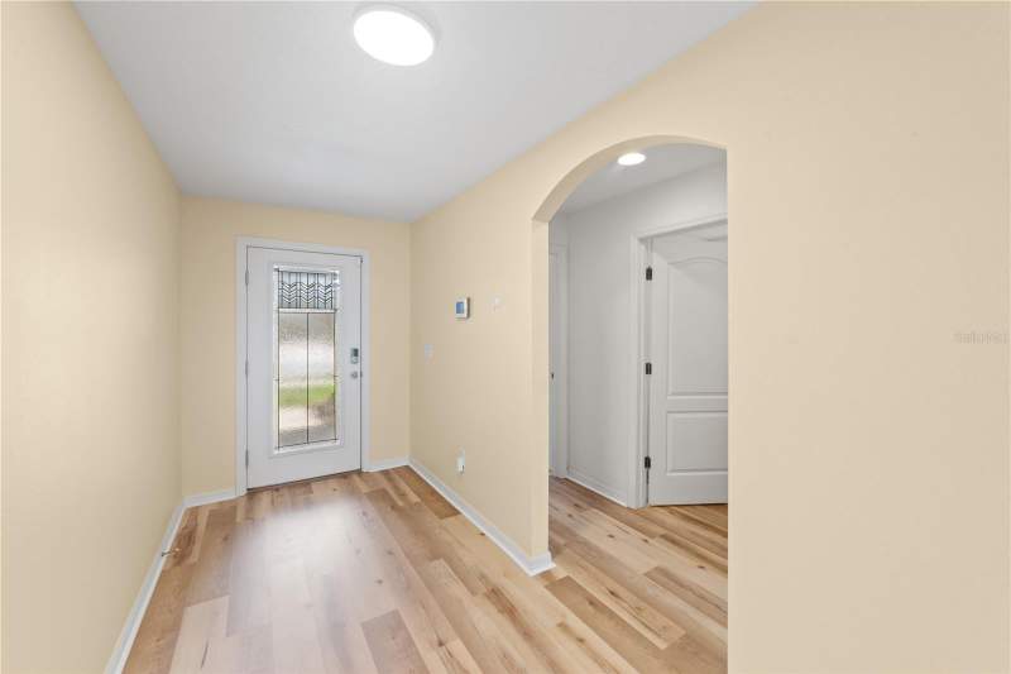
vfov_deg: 81.2
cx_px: 506
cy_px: 337
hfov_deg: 104.3
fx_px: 393
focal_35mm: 14
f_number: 11
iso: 160
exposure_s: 1/2.5
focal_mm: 14
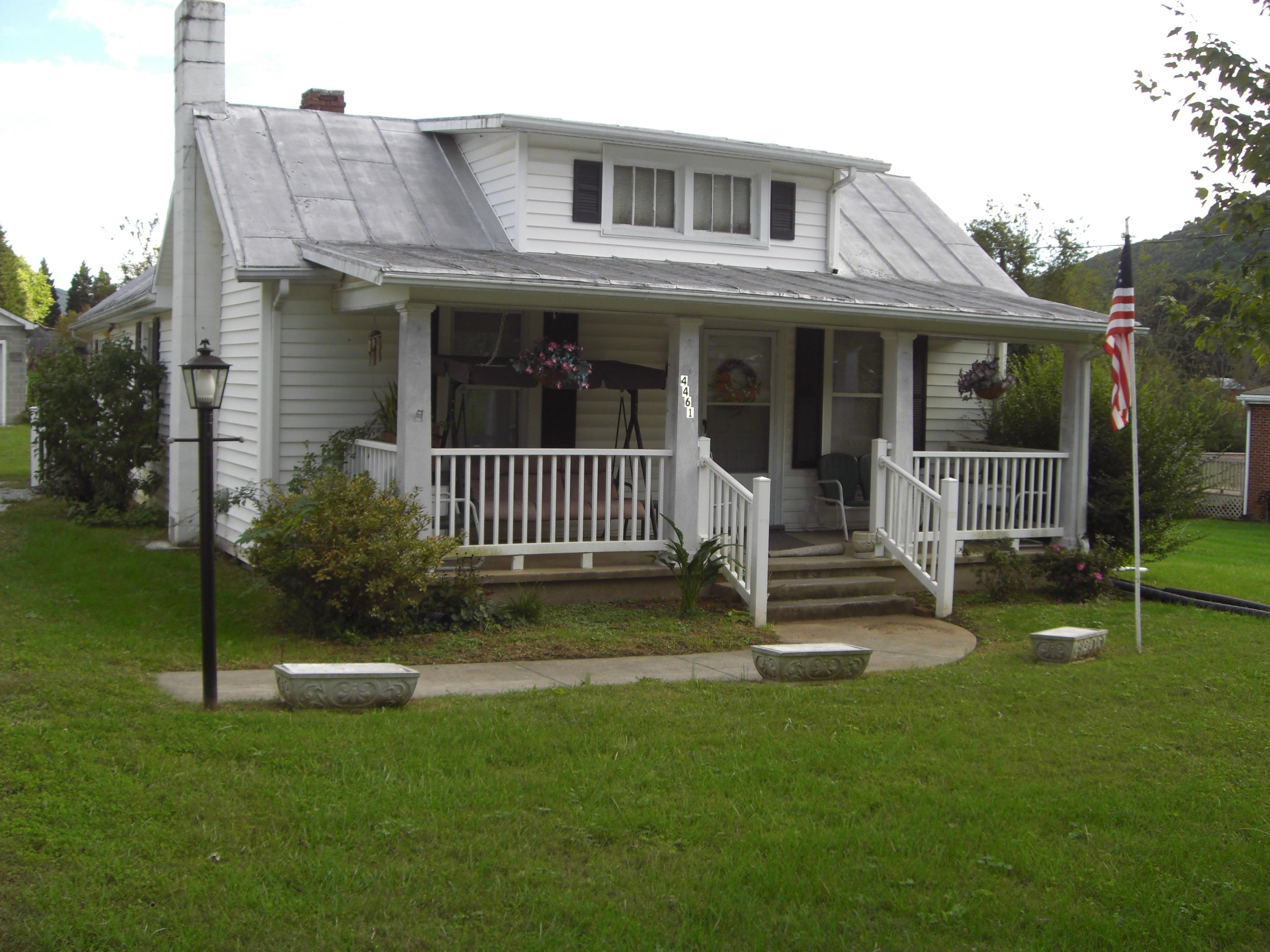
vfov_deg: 37.7
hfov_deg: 49.0
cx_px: 635
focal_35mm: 38
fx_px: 1394
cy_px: 476
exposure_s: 1/250
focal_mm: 6.2
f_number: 2.7
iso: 64
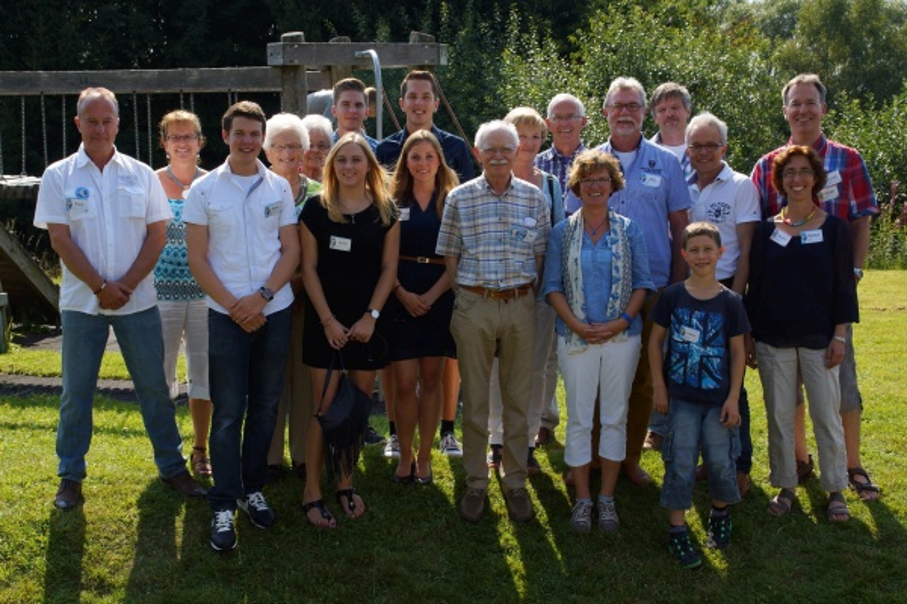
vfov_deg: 25.8
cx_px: 454
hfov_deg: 37.9
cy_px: 302
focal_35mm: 52
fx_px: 1323
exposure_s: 1/400
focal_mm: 35
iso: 250
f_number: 9
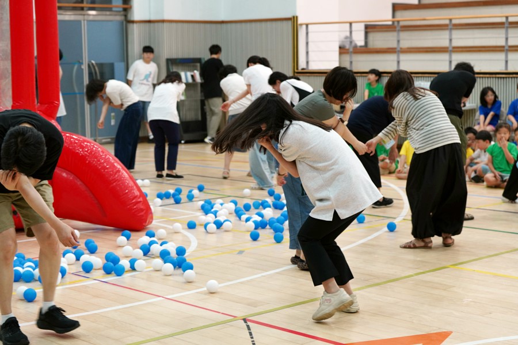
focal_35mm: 70
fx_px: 1007
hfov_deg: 28.8
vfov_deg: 19.5
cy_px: 172
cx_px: 259
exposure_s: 1/160
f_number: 4
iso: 1250
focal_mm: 70
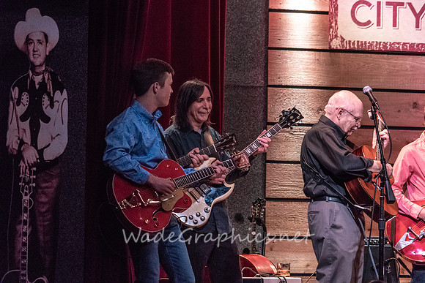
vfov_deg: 5.7
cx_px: 212
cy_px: 142
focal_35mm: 240
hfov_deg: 8.6
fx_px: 2834
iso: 6400
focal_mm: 240
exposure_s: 1/100
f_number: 8
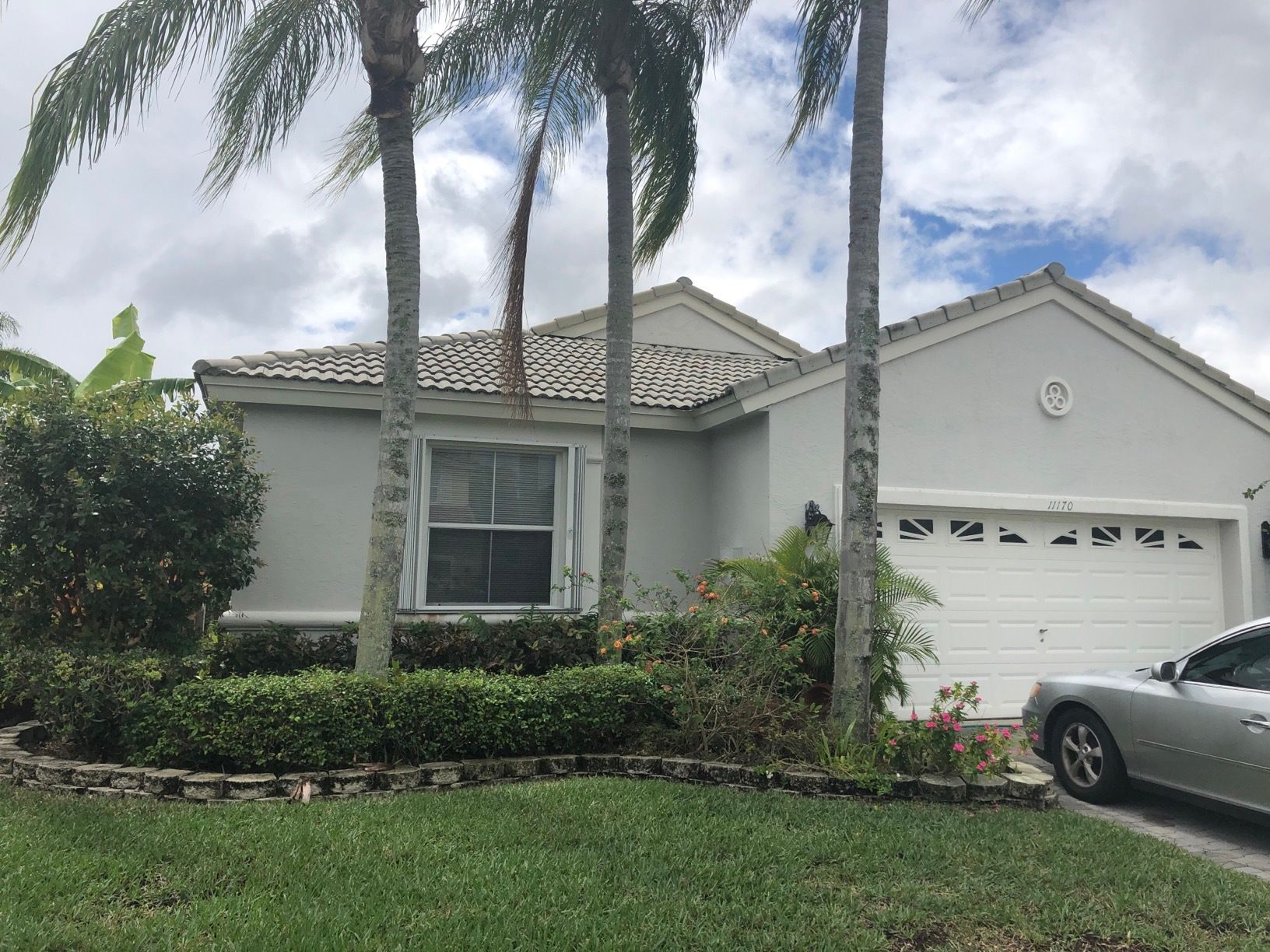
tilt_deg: +8.6
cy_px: 476
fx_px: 1027
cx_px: 635
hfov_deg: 63.4
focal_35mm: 28
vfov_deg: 49.7
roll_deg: -2.0
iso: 25
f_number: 1.8
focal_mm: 4
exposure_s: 1/3472
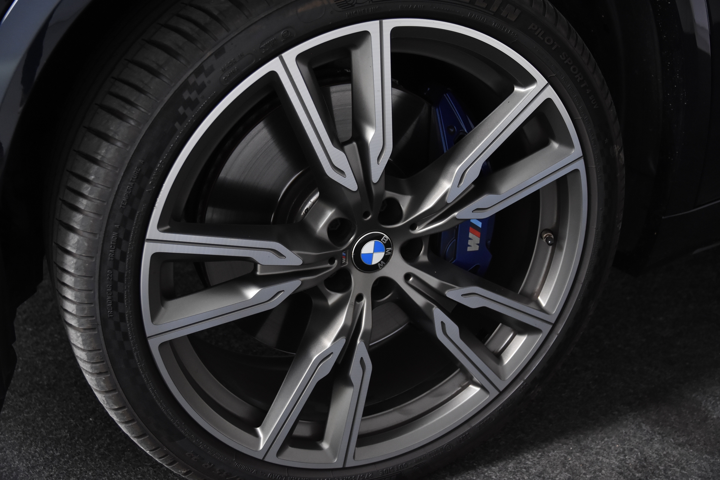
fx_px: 930
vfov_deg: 28.9
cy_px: 240
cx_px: 360
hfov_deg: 42.3
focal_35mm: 46
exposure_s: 1/60
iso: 1600
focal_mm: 31
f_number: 4
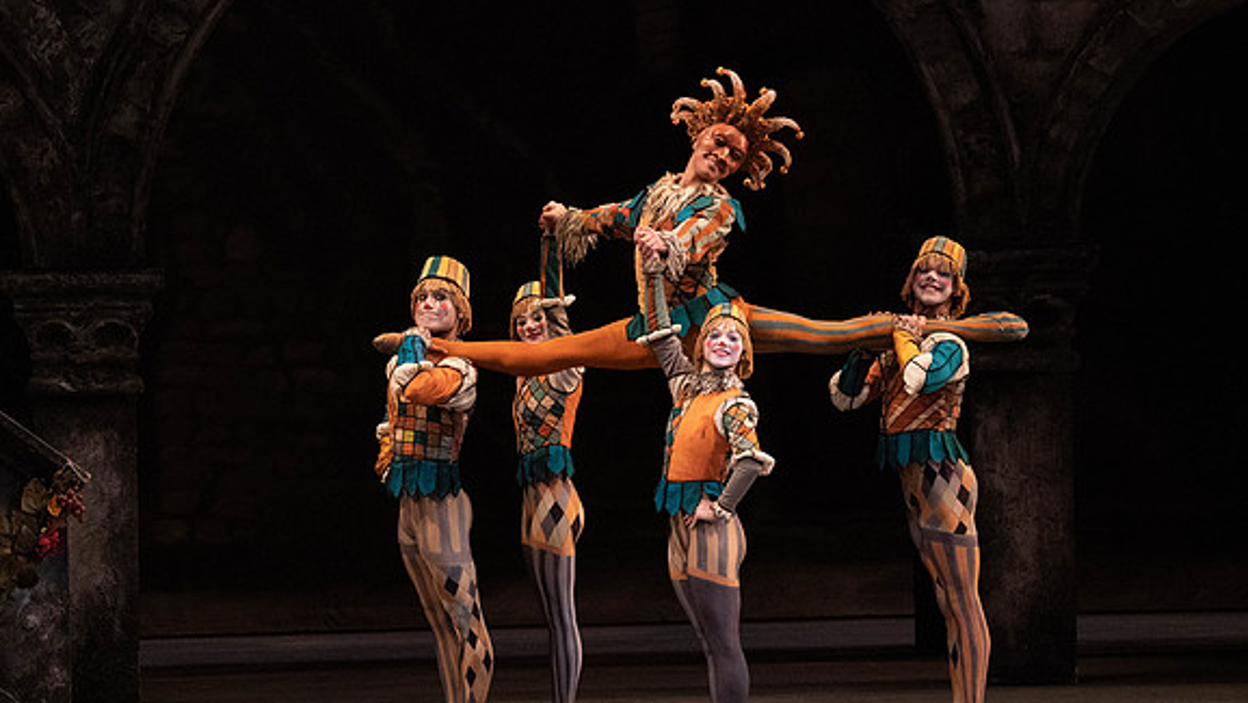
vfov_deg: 3.5
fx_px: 11520
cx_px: 589
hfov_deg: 6.2
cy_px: 326
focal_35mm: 348
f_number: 9
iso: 6400
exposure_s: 1/400
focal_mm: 274
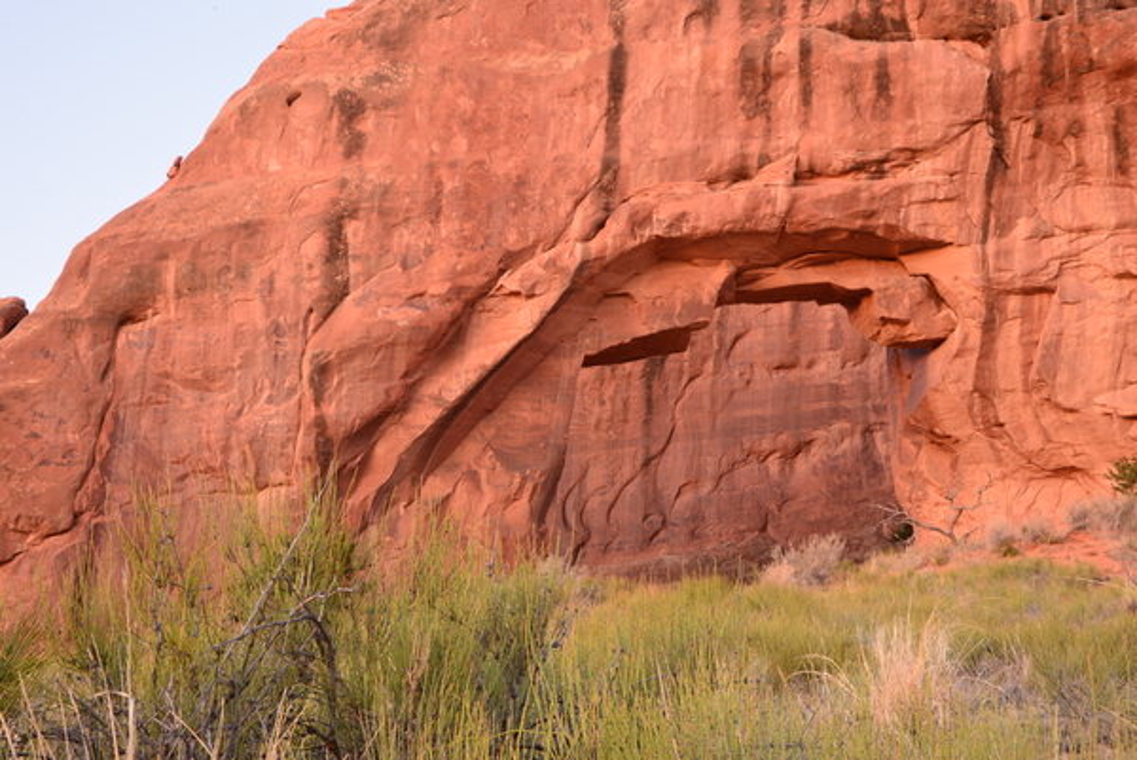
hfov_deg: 32.4
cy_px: 380
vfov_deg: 21.9
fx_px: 1960
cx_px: 568
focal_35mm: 62
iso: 320
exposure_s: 1/1.3
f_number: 20
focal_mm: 62
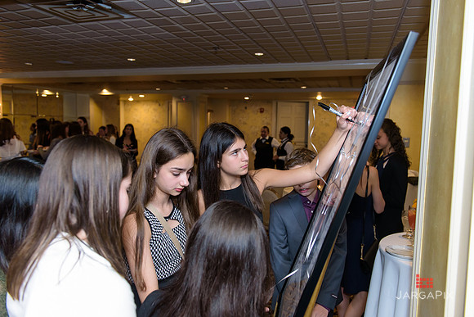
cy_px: 158
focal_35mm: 28
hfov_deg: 65.5
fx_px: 369
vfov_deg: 46.4
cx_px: 237
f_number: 3.2
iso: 1600
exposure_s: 1/125
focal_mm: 28
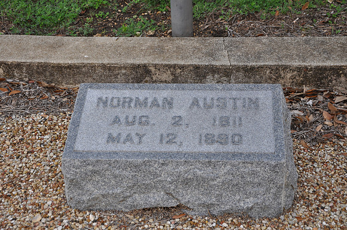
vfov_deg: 18.9
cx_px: 174
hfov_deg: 28.1
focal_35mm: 72
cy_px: 115
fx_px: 693
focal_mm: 48
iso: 400
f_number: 5.6
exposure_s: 1/30
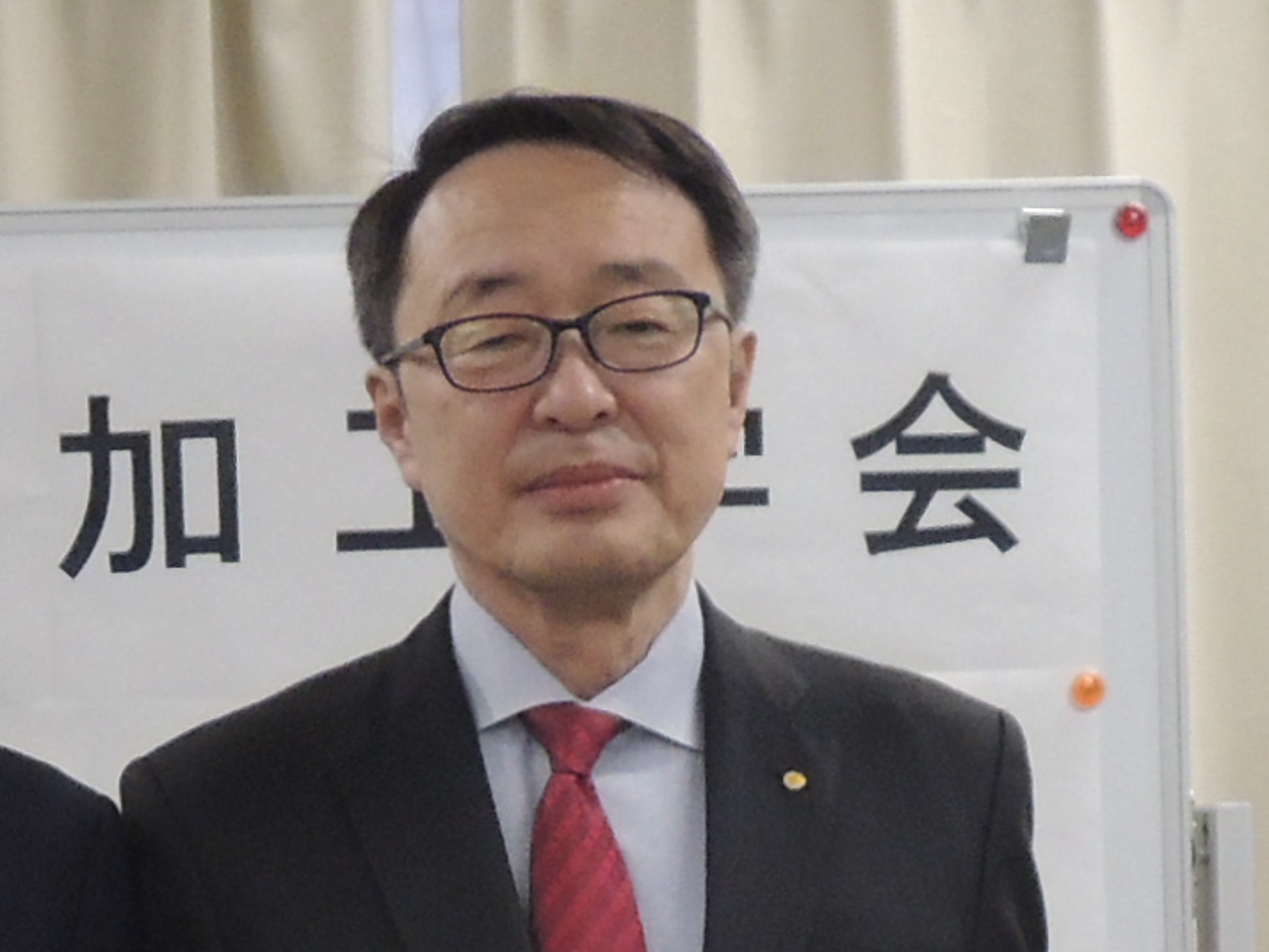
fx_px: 6710
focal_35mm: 183
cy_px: 1792
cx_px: -4
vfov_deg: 7.8
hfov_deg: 10.7
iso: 360
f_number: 2.6
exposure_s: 1/60
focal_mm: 7.2
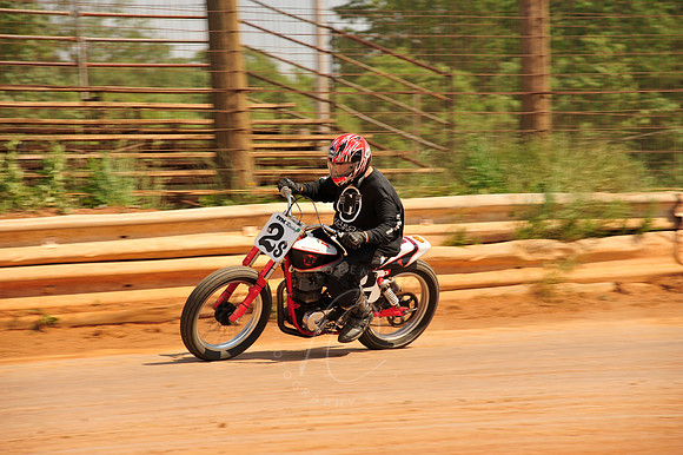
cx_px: 342
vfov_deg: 6.9
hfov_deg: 10.3
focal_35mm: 200
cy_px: 228
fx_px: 3792
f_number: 9
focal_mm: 200
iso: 200
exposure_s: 1/400
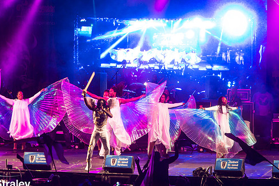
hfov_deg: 7.6
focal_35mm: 271
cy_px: 91
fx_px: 2100
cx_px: 144
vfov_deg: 5.1
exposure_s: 1/200
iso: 3200
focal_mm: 230
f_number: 5.6
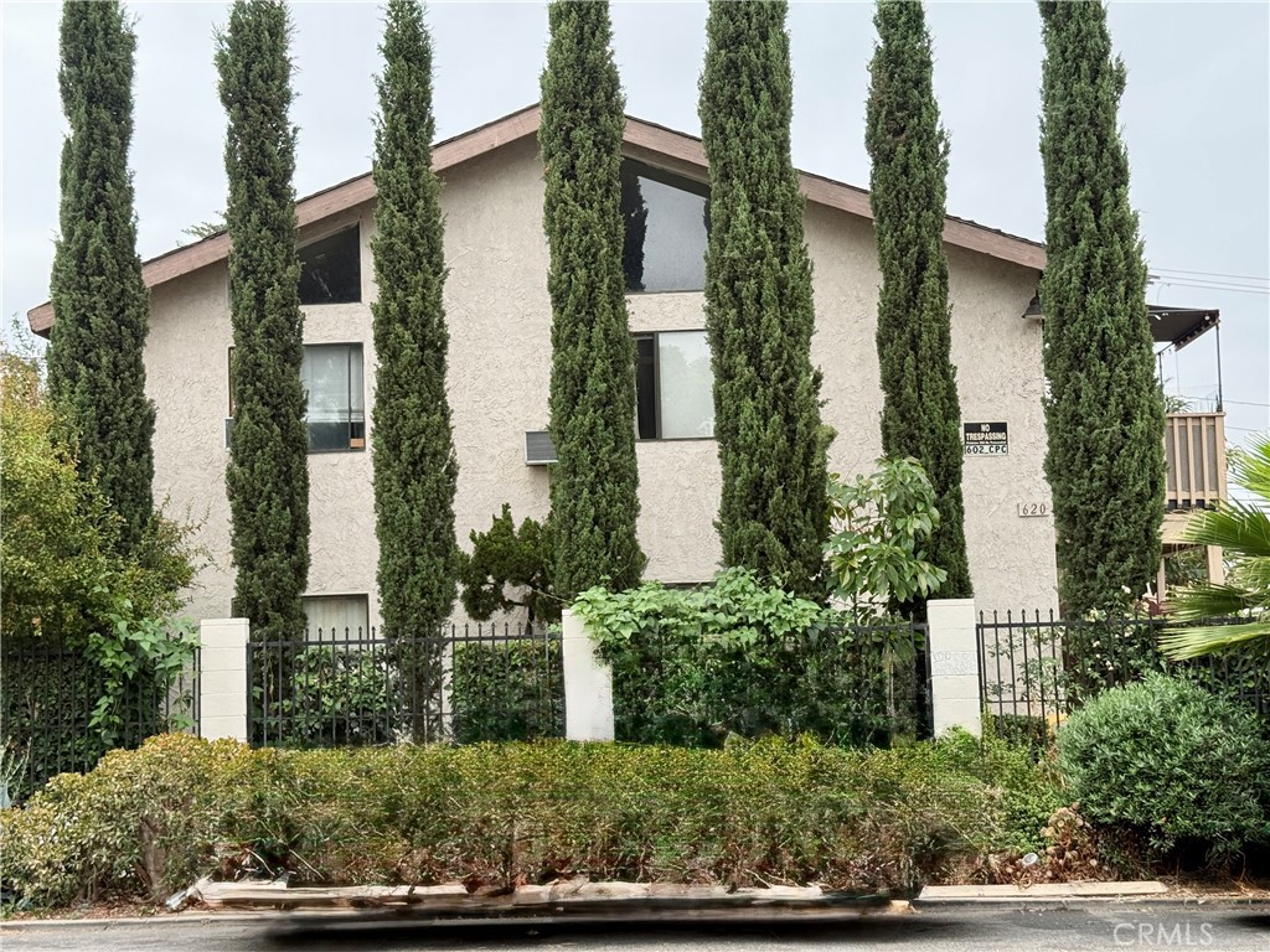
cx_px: 635
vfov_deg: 30.3
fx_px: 1761
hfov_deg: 39.7
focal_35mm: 48
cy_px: 476
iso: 80
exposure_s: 1/1167
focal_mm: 6.76
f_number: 1.78
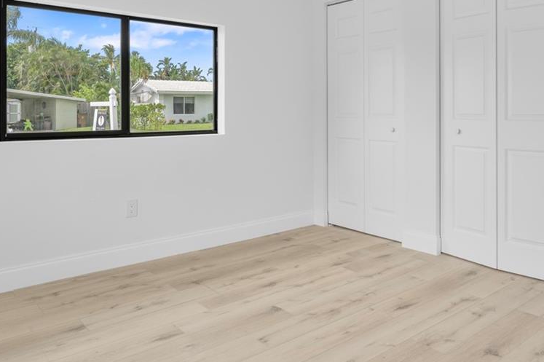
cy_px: 102
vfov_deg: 42.5
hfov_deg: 61.7
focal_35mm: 30
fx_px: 453
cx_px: 311
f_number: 8
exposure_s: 1/3
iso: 64
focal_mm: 14
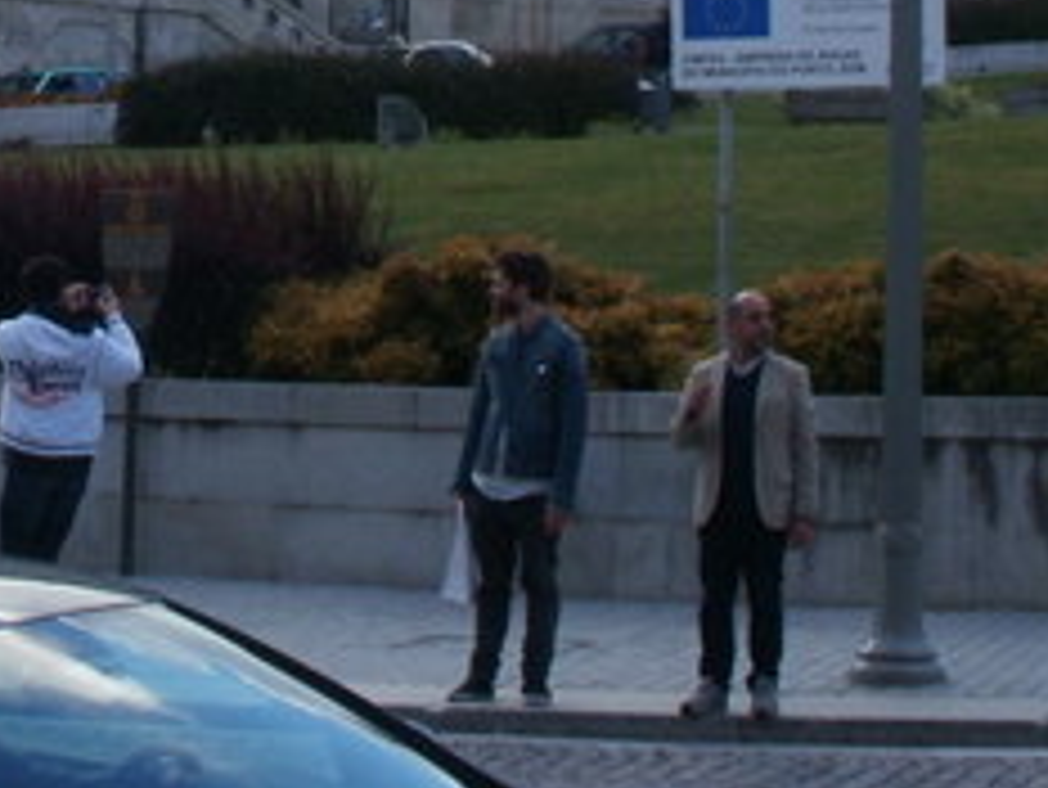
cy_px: -367
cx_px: -130
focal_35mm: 132
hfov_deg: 14.6
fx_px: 3998
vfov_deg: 10.9
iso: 100
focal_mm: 7.7
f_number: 6.3
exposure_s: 1/100
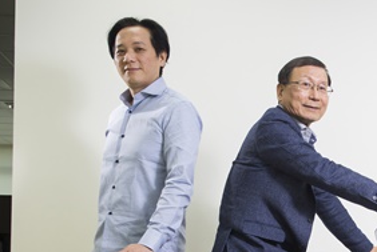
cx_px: 291
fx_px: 913
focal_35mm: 87
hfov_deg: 23.1
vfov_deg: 15.5
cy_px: 243
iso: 400
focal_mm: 26
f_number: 4
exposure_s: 1/125
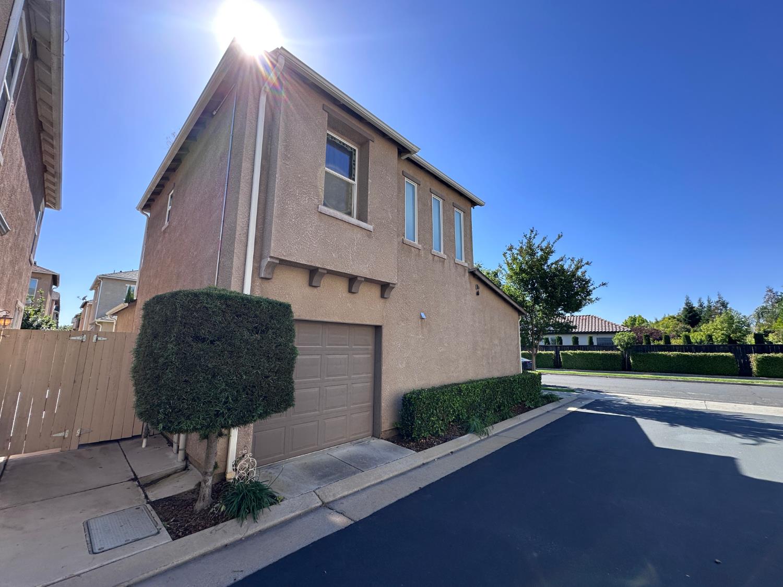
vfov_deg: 85.7
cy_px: 294
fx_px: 317
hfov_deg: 102.1
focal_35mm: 14
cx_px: 392
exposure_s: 1/759
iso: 40
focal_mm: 2.22
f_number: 2.2
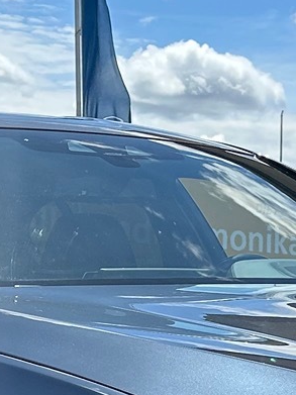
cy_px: 414
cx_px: 249
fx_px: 1529
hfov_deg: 11.0
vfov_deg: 14.4
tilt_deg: -4.4
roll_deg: -0.4
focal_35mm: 134
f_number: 1.5
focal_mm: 5.7
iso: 50
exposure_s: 1/3704
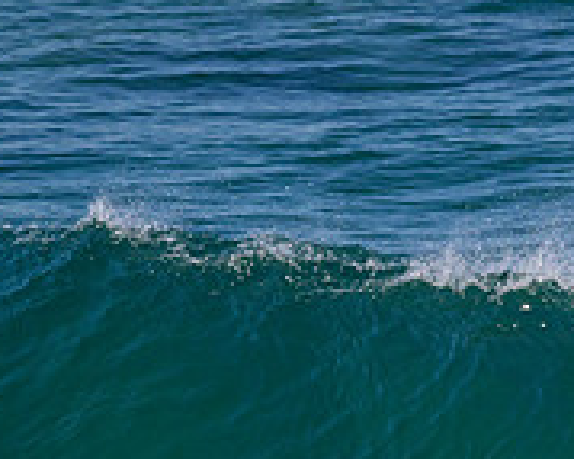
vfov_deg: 1.2
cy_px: 496
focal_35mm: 1310
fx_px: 22242
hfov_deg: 1.5
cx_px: 677
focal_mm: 430
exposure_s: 1/2000
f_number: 11
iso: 1250
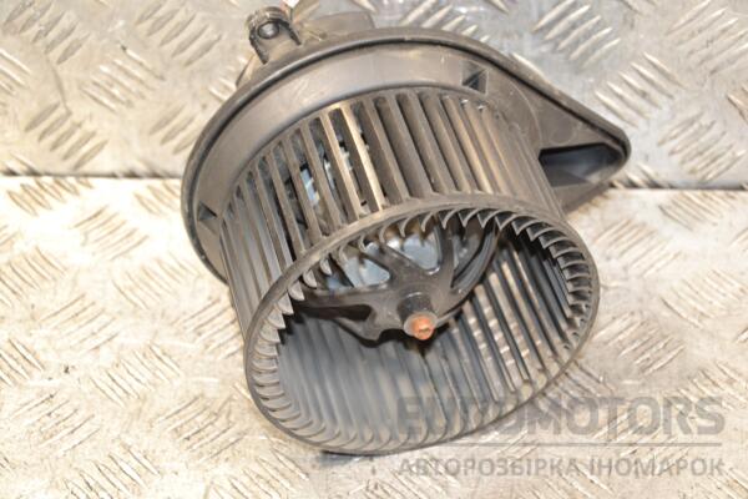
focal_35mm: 105
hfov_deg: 19.5
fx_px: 2181
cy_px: 250
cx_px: 374
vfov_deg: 13.0
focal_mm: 70
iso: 800
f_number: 5.3
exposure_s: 1/60
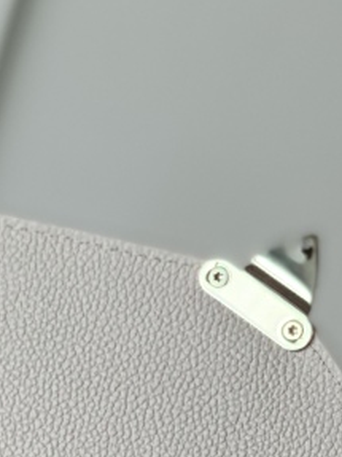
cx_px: -204
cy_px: 839
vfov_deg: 7.4
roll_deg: -17.0
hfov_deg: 5.6
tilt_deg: -44.1
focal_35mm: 261
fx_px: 3441
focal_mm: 6
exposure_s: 1/209
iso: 16
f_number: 2.4
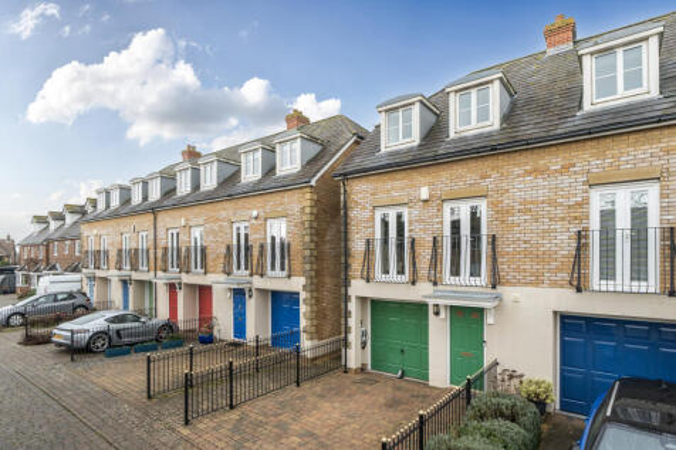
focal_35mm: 18
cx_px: 338
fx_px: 338
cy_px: 225
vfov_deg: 67.3
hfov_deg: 90.0
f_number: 6.3
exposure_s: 1/160
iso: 400
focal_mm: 12
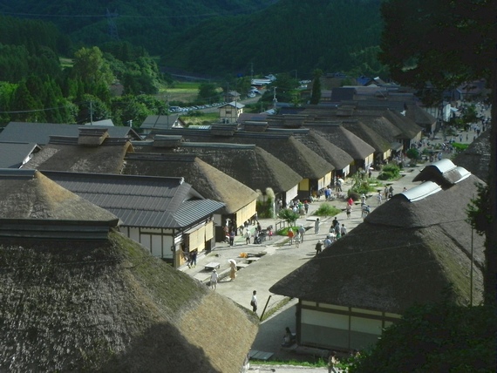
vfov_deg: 22.3
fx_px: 948
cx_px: 248
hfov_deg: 29.4
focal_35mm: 66
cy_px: 186
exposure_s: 1/457
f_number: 7.1
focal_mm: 11.8
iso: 160
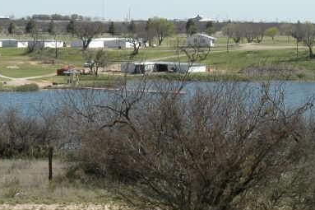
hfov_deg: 12.2
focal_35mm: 165
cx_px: -63
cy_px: 67
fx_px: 1443
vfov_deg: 8.3
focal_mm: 28
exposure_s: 1/500
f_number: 11
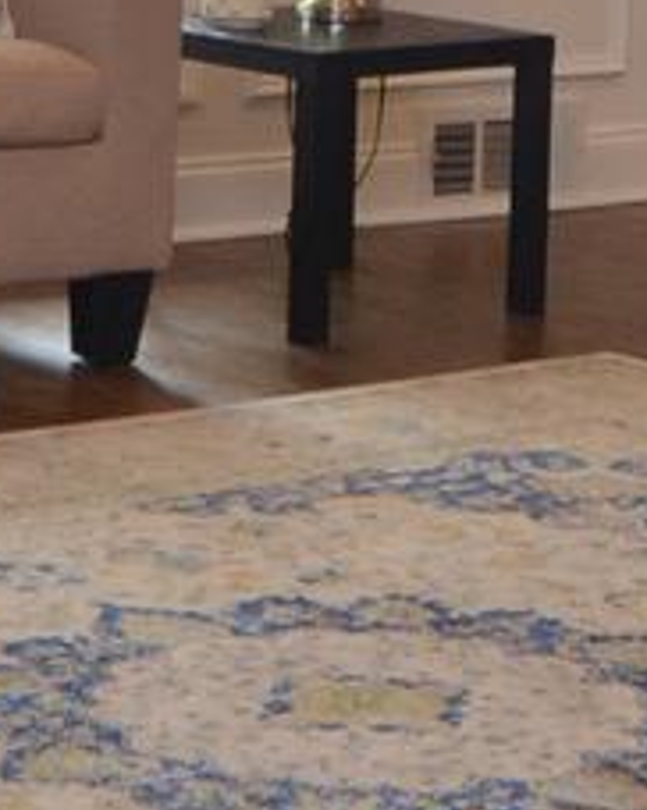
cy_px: -435
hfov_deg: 10.1
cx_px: 348
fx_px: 3643
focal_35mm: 152
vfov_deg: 12.1
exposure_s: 1/60
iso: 400
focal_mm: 12
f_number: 4
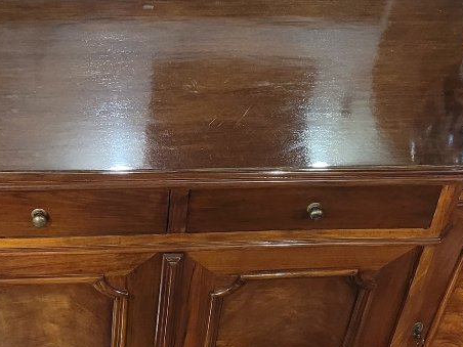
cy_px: 181
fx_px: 923
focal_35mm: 69
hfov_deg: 27.9
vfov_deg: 21.3
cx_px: 134
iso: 400
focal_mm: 5.4
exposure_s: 1/50
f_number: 1.8
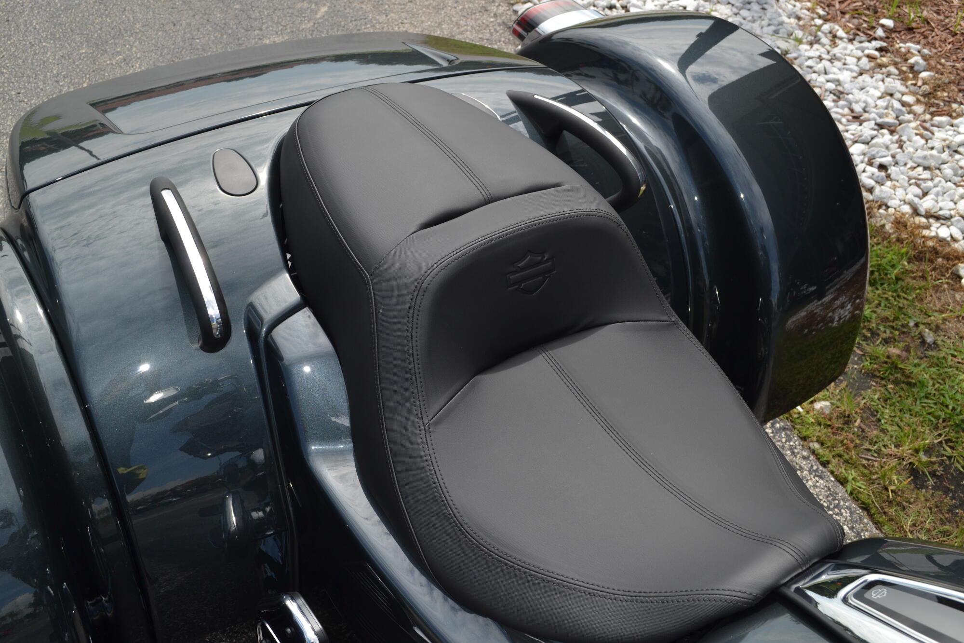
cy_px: 322
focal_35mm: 36
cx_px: 482
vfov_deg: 36.9
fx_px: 964
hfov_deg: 53.1
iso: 100
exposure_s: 1/200
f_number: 8
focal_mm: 24
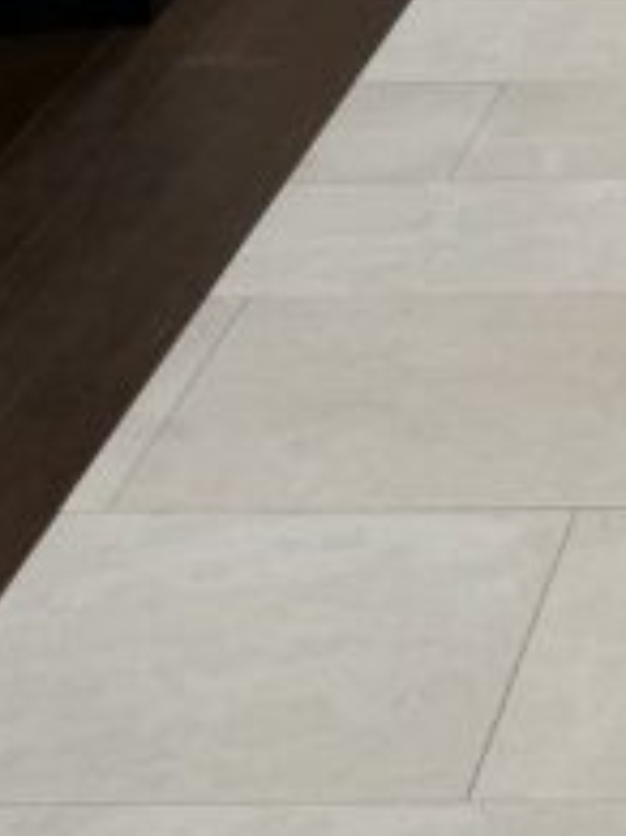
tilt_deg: -1.9
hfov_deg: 10.8
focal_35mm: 126
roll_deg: -0.1
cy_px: -960
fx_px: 3041
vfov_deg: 13.0
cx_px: 1213
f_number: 1.78
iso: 80
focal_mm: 6.76
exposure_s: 1/467
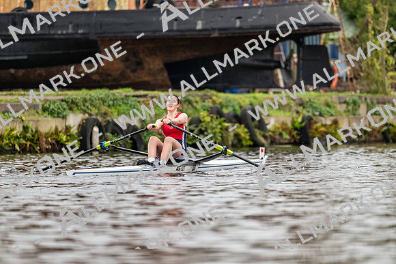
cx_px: 198
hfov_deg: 5.2
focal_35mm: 400
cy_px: 132
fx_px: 4401
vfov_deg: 3.4
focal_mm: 400
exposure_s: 1/2500
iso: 2200
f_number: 4.5
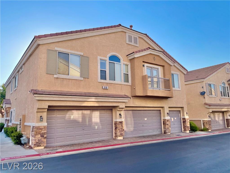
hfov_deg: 67.3
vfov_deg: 53.1
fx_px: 173
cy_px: 86
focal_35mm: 26
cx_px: 115
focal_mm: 4.2
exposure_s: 1/1770
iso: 32
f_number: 1.6
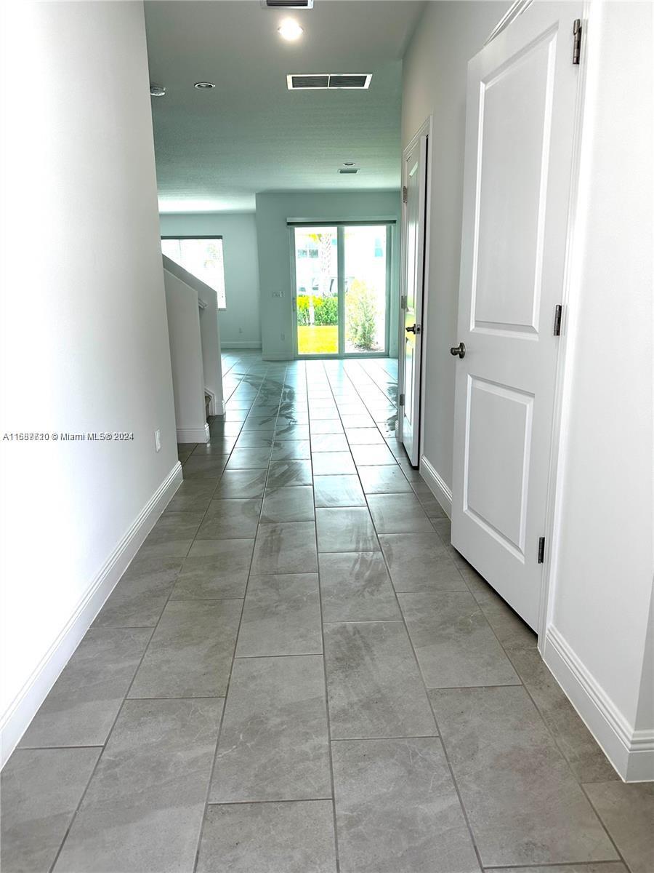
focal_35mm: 24
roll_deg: +0.2
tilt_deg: -12.9
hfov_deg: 56.8
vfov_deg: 71.6
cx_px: 327
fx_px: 605
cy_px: 436
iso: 80
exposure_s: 1/173
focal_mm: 6.86
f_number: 1.78
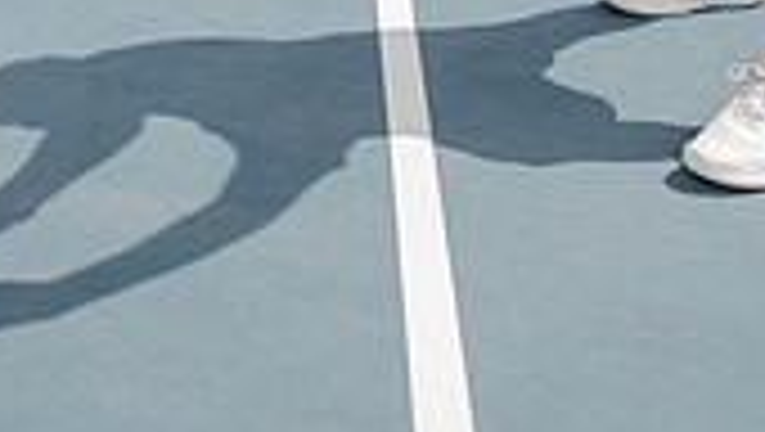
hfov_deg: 25.6
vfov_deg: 12.3
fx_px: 1685
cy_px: -522
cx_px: 364
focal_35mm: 83
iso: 100
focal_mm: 30
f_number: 7.1
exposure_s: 1/320
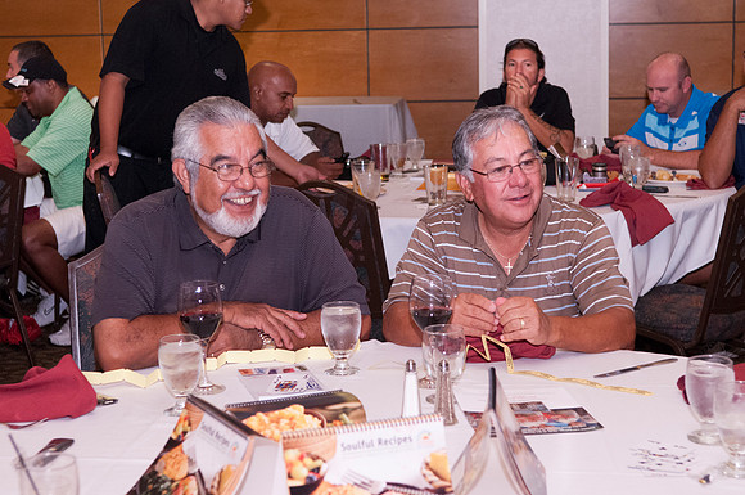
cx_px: 372
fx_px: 1395
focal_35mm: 68
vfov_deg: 20.1
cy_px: 248
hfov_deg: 29.9
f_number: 4.5
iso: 1250
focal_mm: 45
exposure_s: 1/100
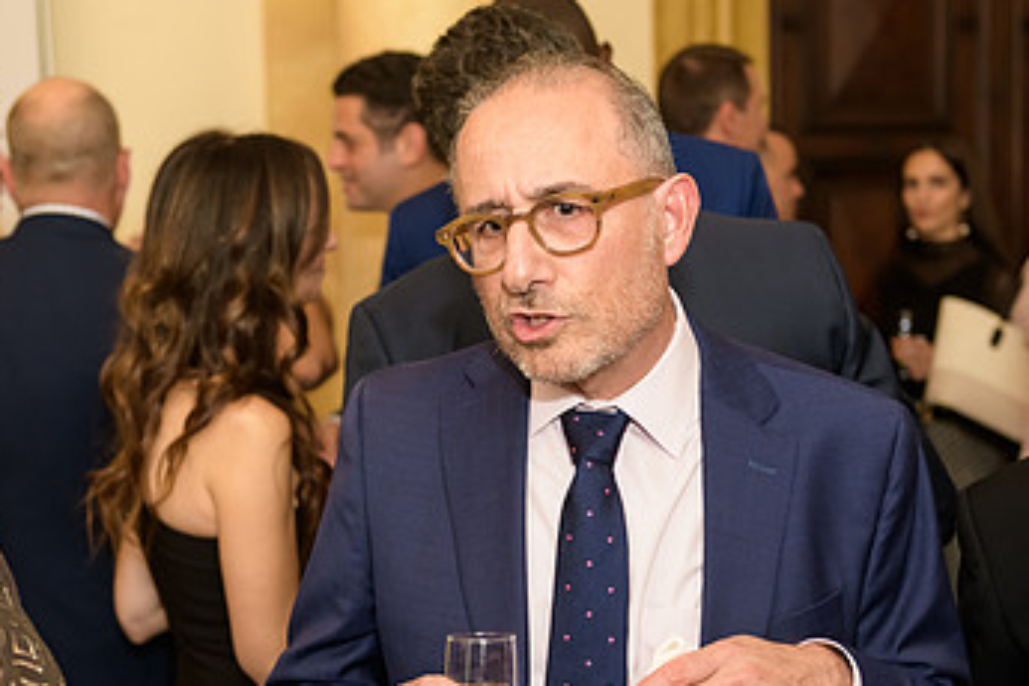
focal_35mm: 74
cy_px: 446
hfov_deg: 27.3
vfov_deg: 18.4
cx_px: 486
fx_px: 2115
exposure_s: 1/125
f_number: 3.2
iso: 1000
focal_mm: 44
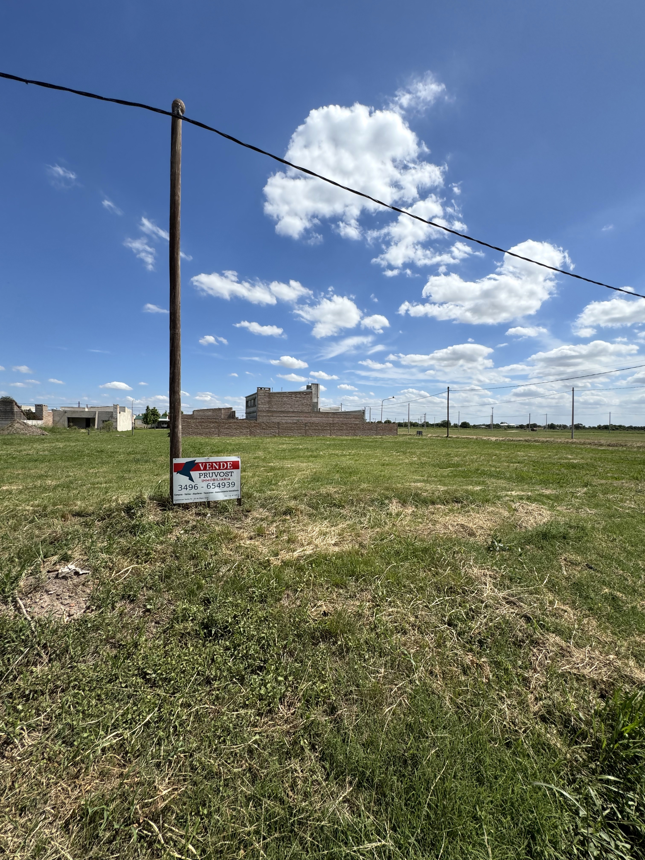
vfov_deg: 102.1
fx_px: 348
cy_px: 430
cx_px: 322
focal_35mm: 14
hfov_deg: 85.7
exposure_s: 1/3906
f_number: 2.2
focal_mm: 2.22
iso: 50
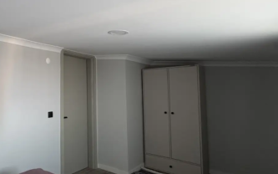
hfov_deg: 61.9
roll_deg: +0.9
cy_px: 83
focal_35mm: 26
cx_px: 40
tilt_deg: +2.7
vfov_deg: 47.6
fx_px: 197
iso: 250
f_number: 2.2
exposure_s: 1/99
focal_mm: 2.22
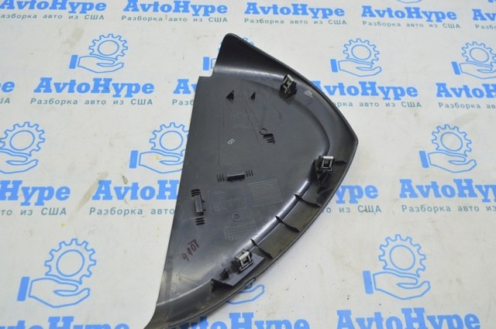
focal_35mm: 30
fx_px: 413
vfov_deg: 43.5
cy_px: 164
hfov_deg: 62.0
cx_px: 248
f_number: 5.6
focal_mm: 20
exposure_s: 1/20
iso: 400
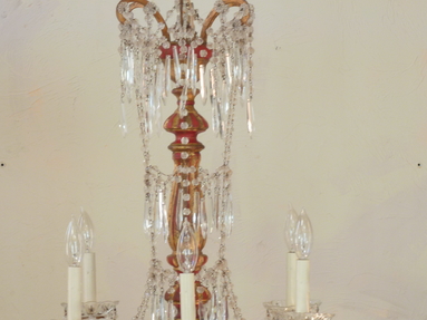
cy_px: 235
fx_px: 1603
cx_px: 219
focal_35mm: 130
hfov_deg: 15.2
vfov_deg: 11.4
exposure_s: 1/10
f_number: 4.2
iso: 80
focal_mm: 13.7
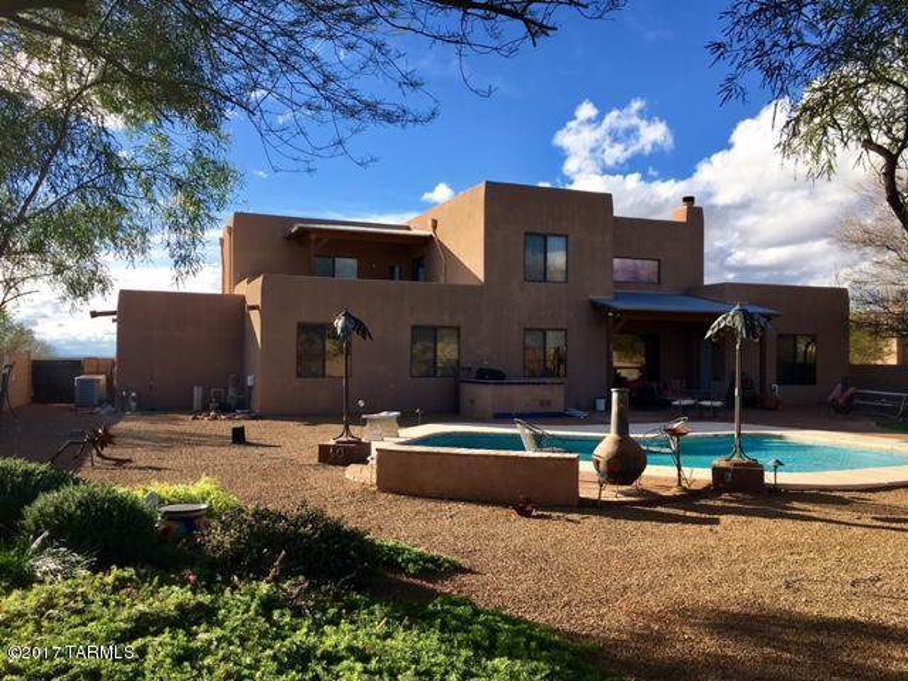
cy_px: 340
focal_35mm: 29
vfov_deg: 48.2
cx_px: 454
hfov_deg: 61.7
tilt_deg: +0.4
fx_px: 761
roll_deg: +0.4
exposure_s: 1/1202
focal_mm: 4.15
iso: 25
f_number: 2.2
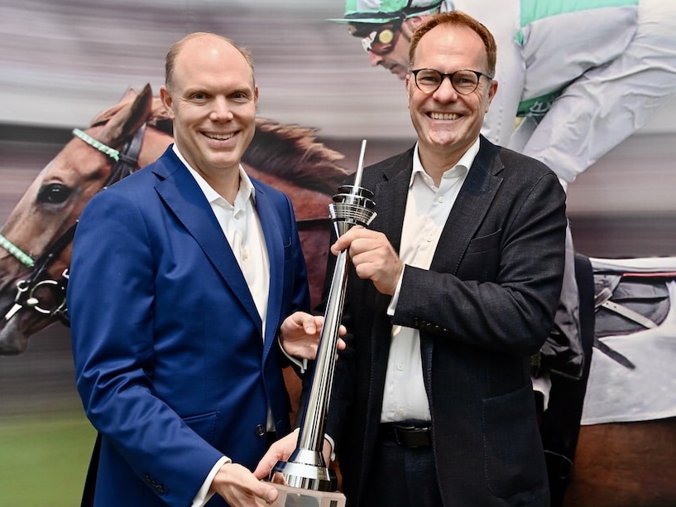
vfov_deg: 35.1
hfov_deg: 45.5
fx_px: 800
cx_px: 413
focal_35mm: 41
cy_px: 240
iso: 1100
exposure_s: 1/100
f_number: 3.5
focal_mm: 34
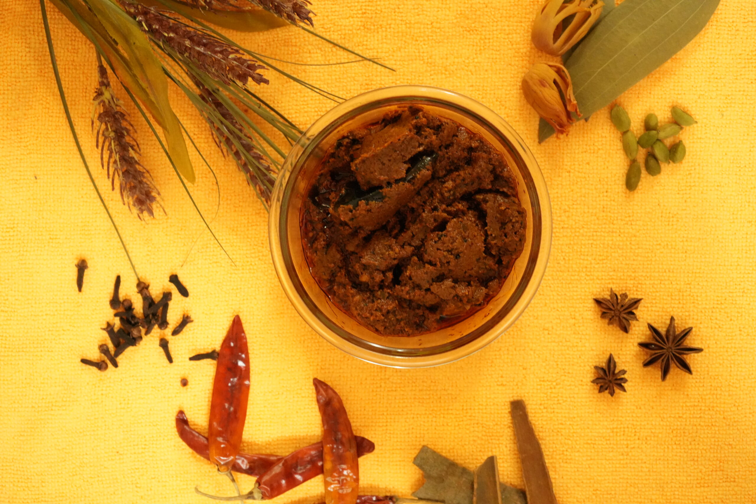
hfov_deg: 28.8
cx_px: 378
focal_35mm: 70
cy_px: 252
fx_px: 1470
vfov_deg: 19.5
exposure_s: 1/30
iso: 12800
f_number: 5.6
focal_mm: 70
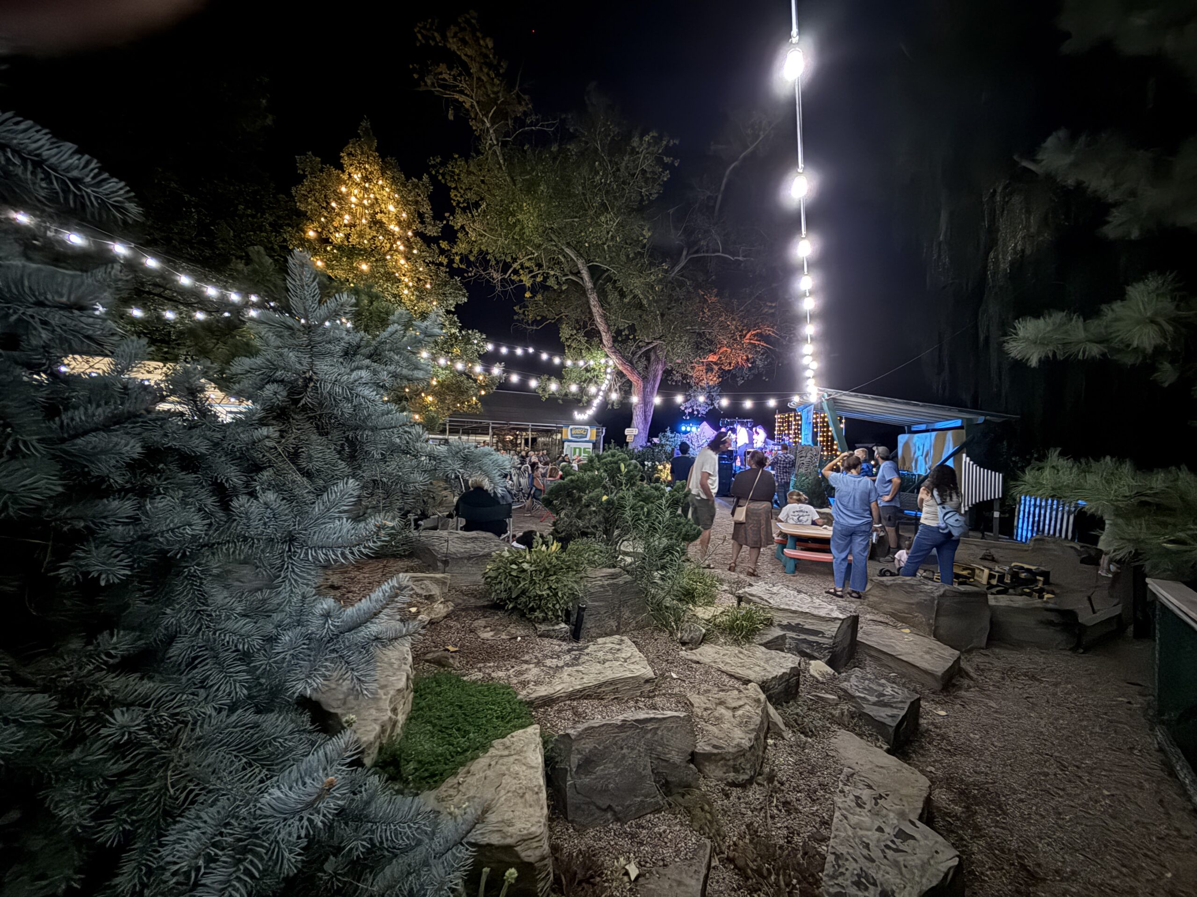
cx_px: 598
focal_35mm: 14
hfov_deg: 102.1
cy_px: 448
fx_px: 484
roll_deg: -1.8
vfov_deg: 85.7
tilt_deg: +0.5
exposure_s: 1/10
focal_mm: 2.22
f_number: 2.2
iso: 1600
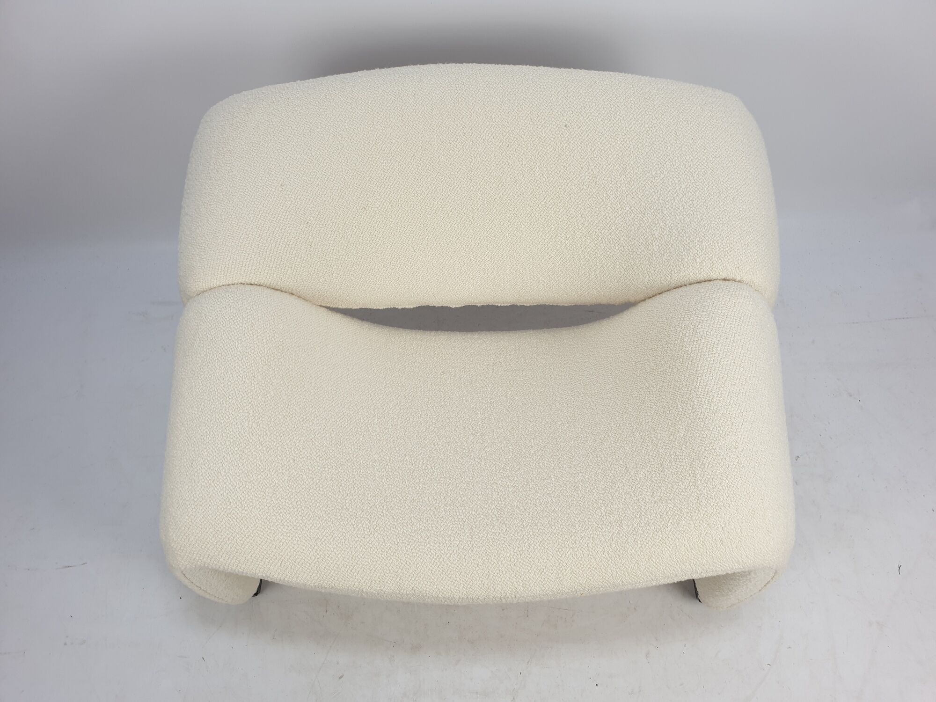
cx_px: 468
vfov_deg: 53.1
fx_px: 703
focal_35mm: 26
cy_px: 351
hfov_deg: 67.3
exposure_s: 1/101
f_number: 2.4
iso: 50
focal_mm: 4.3
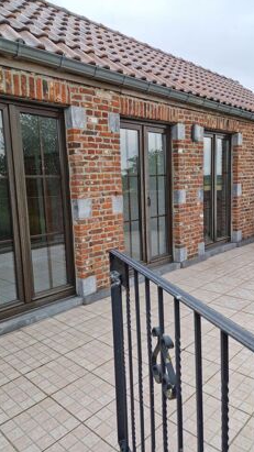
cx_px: 119
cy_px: 231
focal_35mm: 26
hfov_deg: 44.3
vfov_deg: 71.9
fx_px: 312
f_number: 1.8
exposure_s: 1/500
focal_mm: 5.4
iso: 50
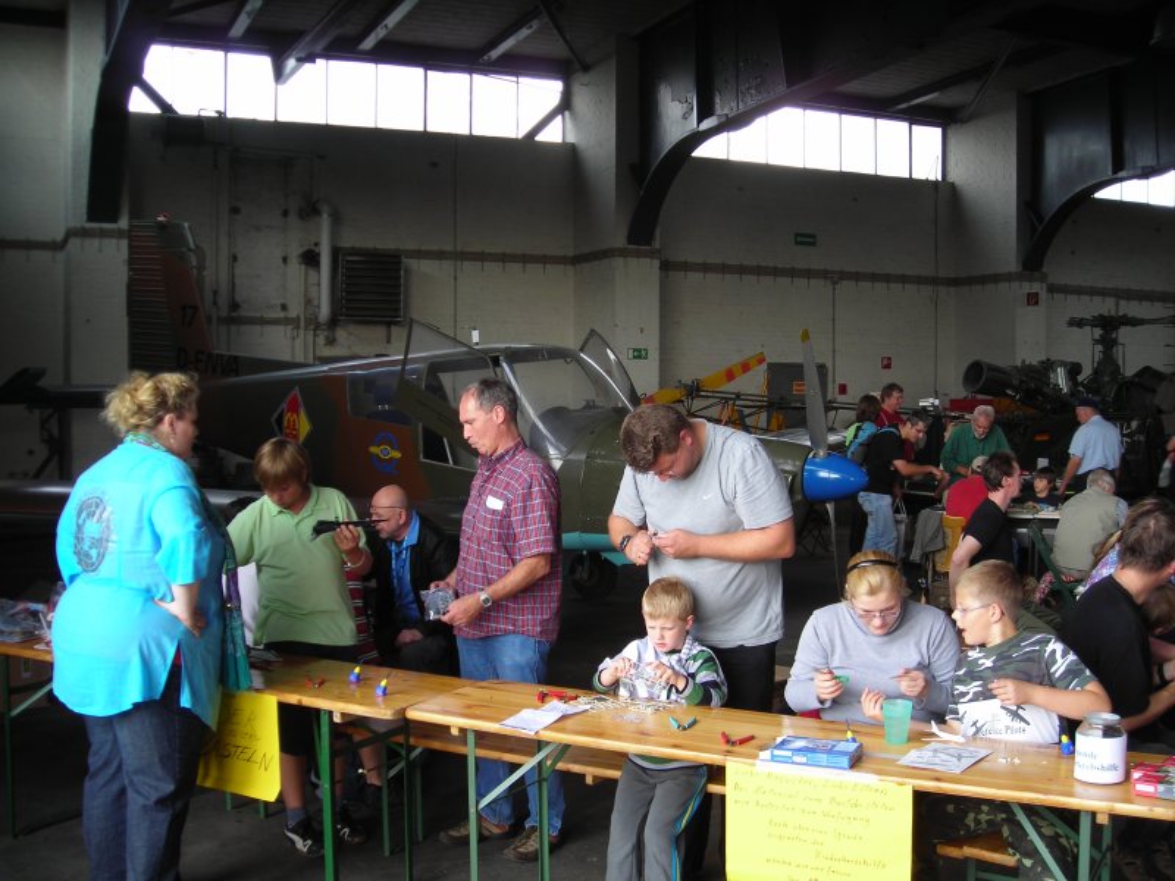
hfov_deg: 49.0
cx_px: 588
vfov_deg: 37.7
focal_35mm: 38
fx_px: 1290
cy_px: 440
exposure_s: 1/33.8
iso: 50
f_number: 3.2
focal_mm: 6.3
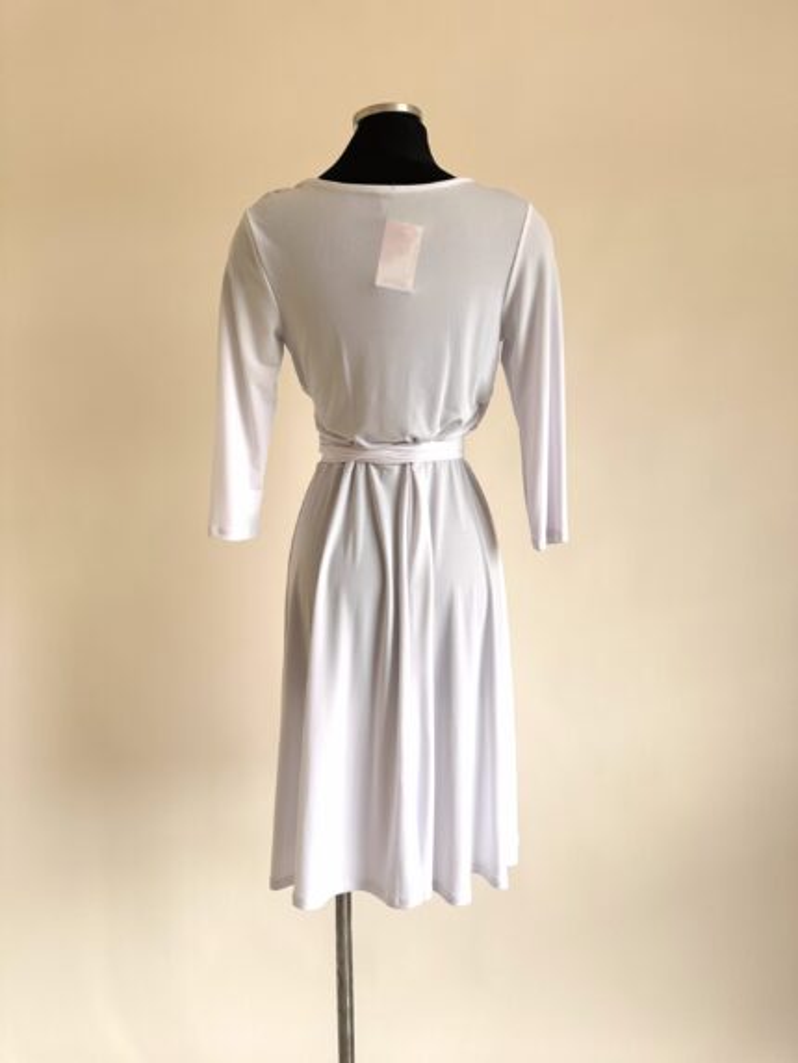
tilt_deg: -4.8
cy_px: 532
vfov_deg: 71.6
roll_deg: -0.8
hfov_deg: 56.8
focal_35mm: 24
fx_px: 737
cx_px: 399
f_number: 1.78
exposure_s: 1/60
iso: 125
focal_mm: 6.86
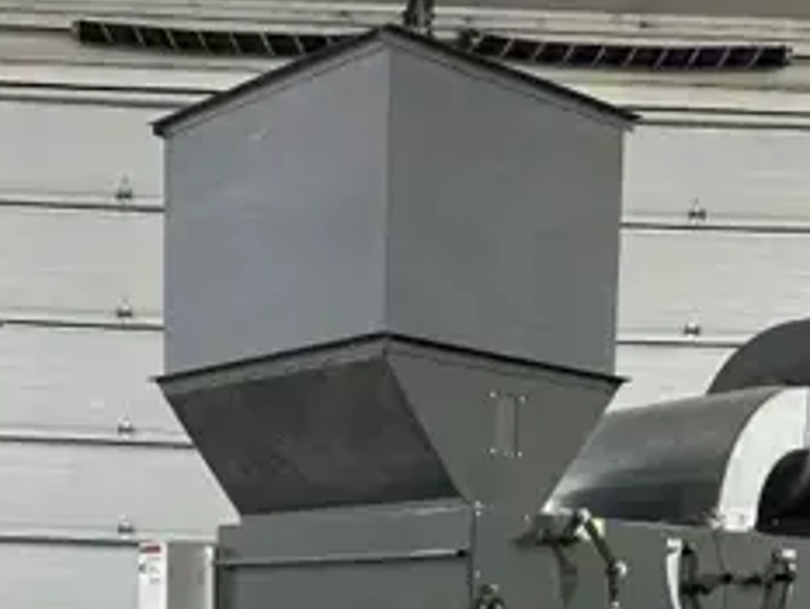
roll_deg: -2.8
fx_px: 1545
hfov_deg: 29.4
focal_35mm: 66
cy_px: 780
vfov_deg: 20.5
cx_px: 396
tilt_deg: -5.3
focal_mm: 6.86
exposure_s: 1/120
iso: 200
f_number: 1.78
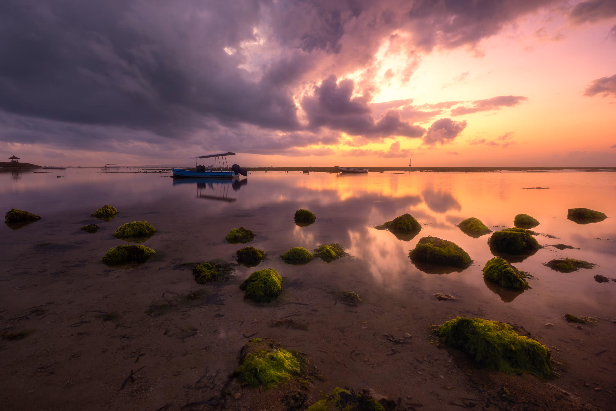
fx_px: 308
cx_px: 308
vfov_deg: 67.4
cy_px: 206
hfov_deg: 90.0
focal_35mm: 18
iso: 160
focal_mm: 18
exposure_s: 1
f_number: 11
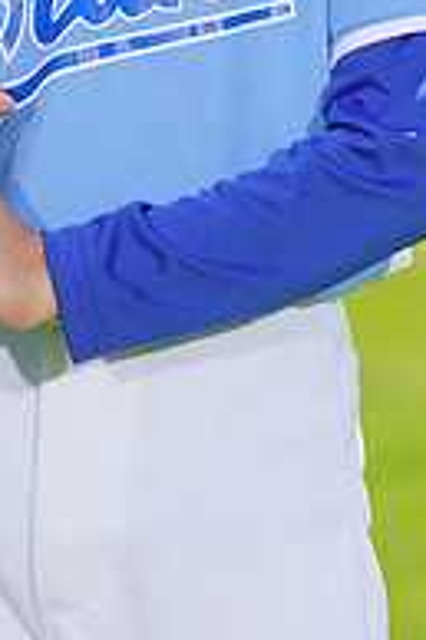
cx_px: 51
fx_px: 14242
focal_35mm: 801
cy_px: -241
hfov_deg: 1.7
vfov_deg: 2.6
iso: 100
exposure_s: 1/250
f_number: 8
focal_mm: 268
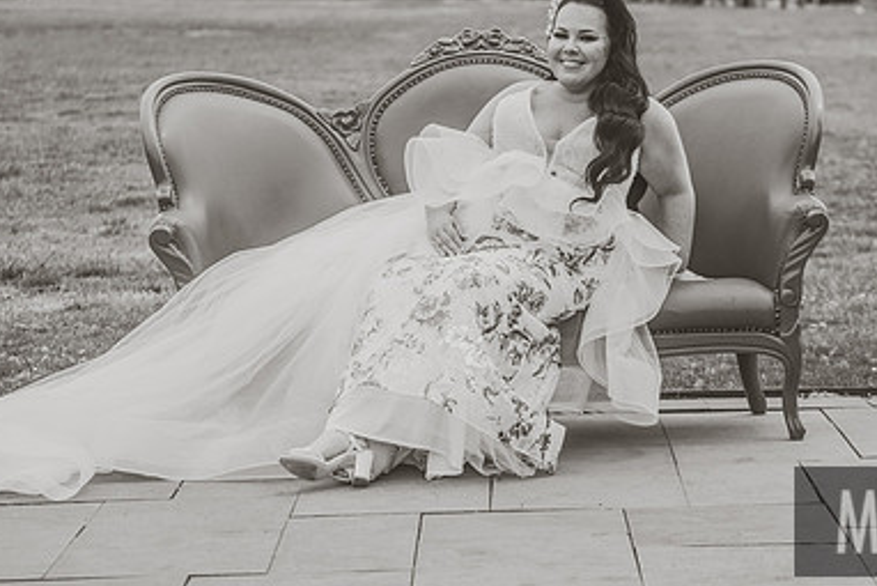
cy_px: 178
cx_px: 560
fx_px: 2876
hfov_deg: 17.3
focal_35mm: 118
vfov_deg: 11.6
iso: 100
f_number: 2.8
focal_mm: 75
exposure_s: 1/1600
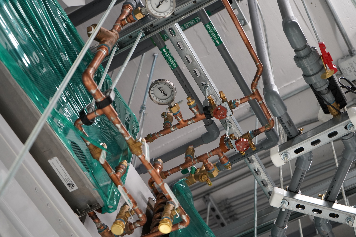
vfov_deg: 19.5
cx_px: 178
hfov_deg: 28.8
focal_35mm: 70
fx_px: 692
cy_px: 118
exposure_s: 1/160
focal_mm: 70
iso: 2500
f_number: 5.6
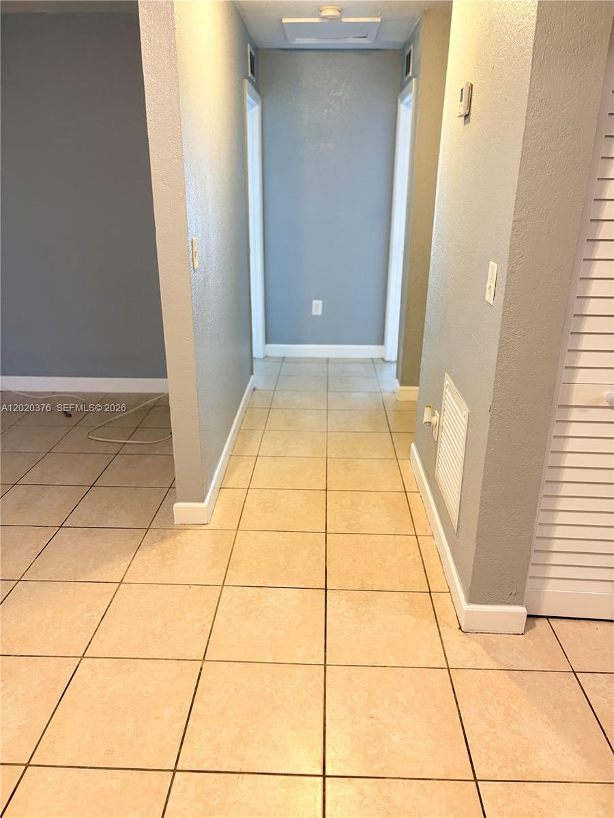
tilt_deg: -21.1
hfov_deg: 53.1
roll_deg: -1.0
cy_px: 409
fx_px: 615
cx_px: 307
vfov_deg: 67.3
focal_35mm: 26
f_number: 1.6
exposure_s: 1/60
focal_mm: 5.96
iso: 250
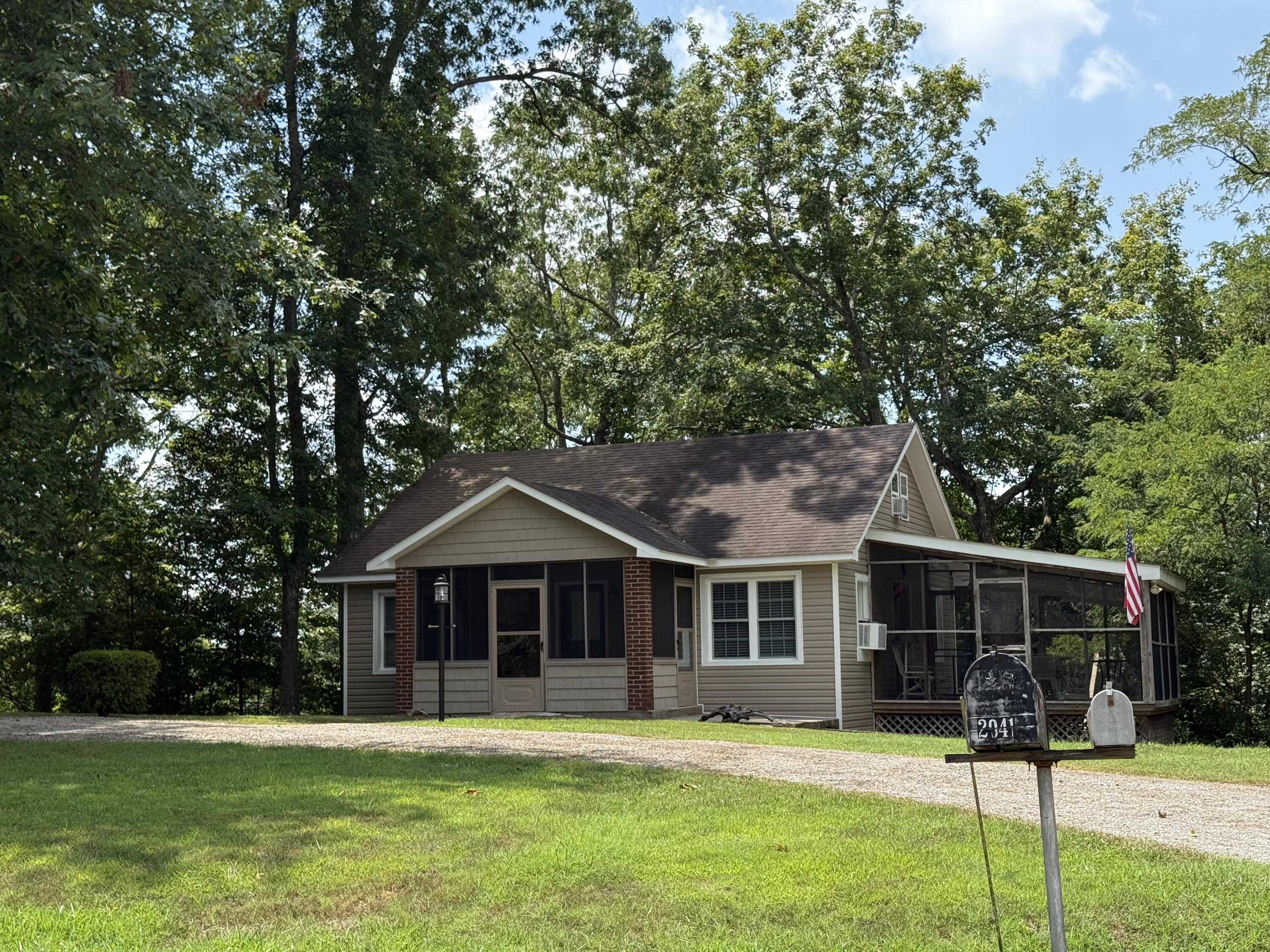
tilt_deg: +6.2
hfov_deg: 39.7
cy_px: 476
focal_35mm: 48
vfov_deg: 30.3
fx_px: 1761
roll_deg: +0.3
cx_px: 635
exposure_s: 1/2865
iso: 100
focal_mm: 6.76
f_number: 1.78
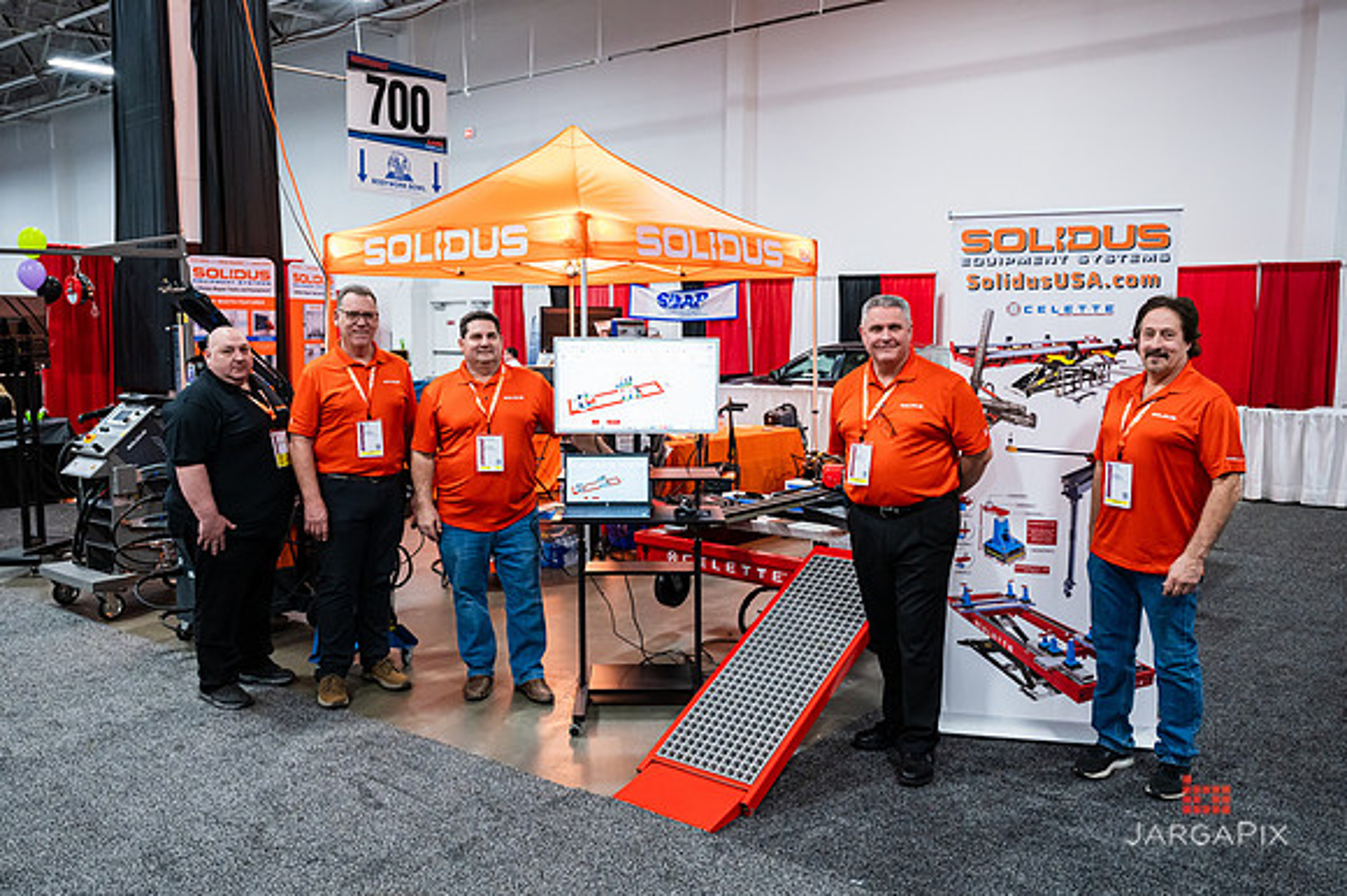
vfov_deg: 44.3
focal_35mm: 29
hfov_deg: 63.0
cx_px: 668
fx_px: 1100
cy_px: 445
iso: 3200
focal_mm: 28.5
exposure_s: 1/200
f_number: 4
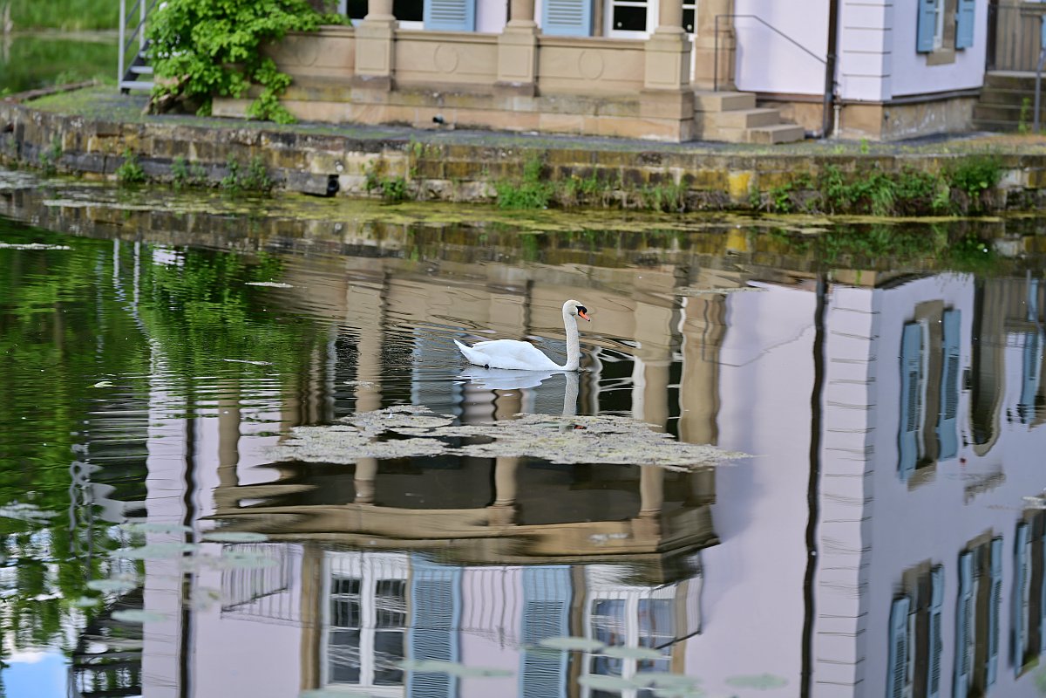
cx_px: 523
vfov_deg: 10.2
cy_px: 349
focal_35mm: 135
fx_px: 3922
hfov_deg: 15.2
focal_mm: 135
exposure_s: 1/800
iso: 64
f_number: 1.8
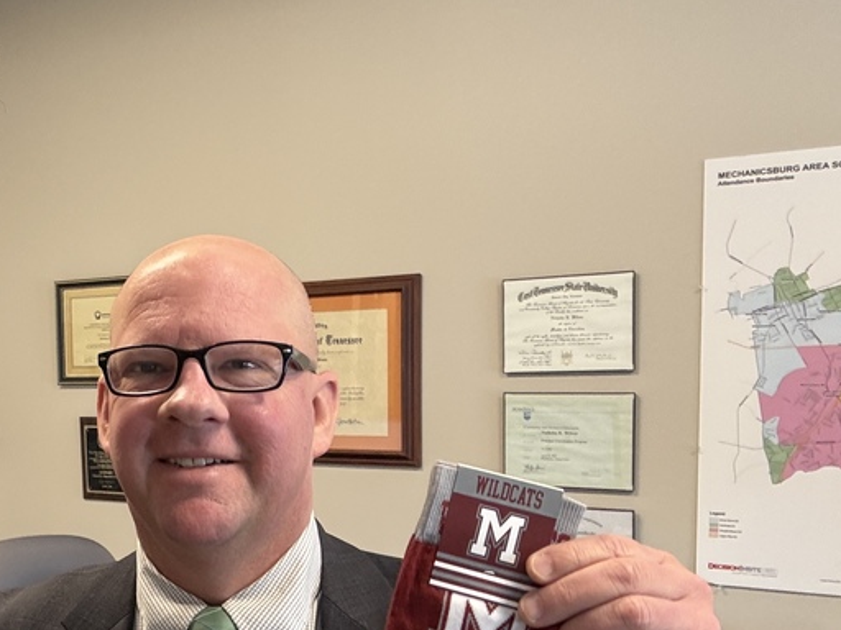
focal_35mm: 46
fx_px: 1118
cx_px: 94
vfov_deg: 31.3
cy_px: 417
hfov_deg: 38.6
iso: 160
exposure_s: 1/60
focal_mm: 2.69
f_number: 1.9
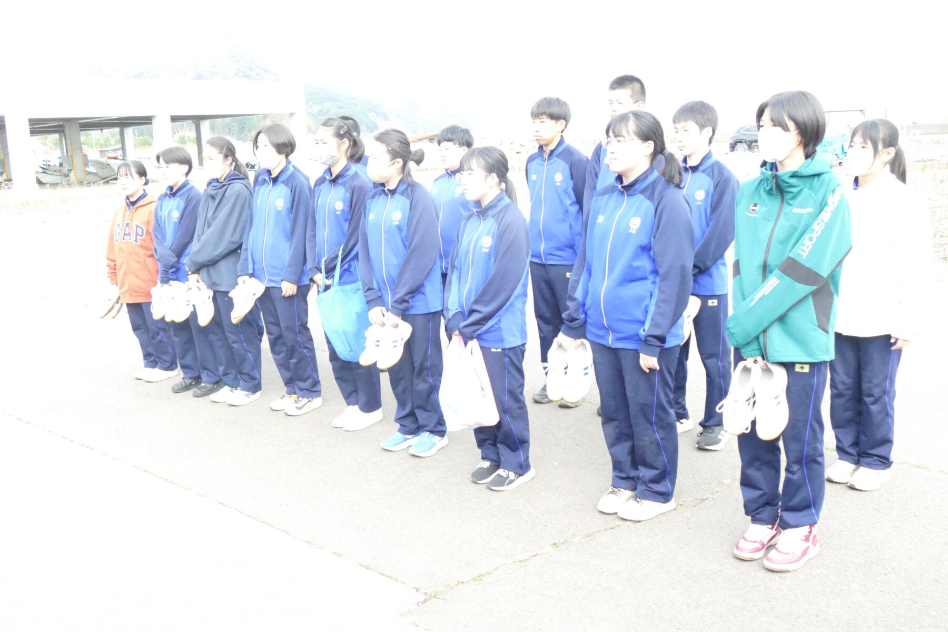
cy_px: 316
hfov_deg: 55.8
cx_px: 474
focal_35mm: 34
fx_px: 895
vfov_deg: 38.9
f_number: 3.2
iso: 3200
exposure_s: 1/3200
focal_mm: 12.38
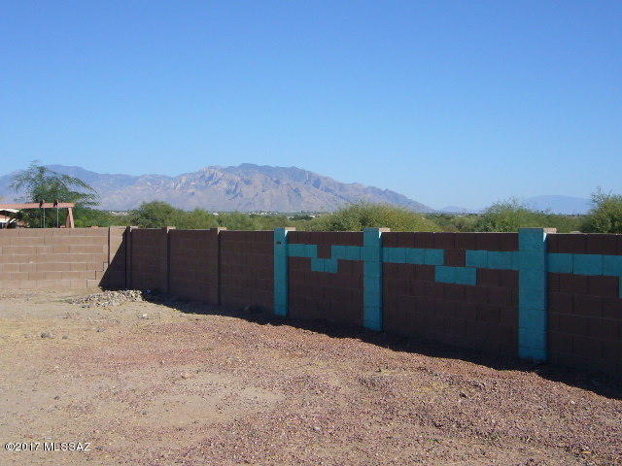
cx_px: 311
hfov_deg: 39.7
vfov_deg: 30.3
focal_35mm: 48
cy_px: 233
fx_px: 862
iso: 80
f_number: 6.3
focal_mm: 5.7
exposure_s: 1/400
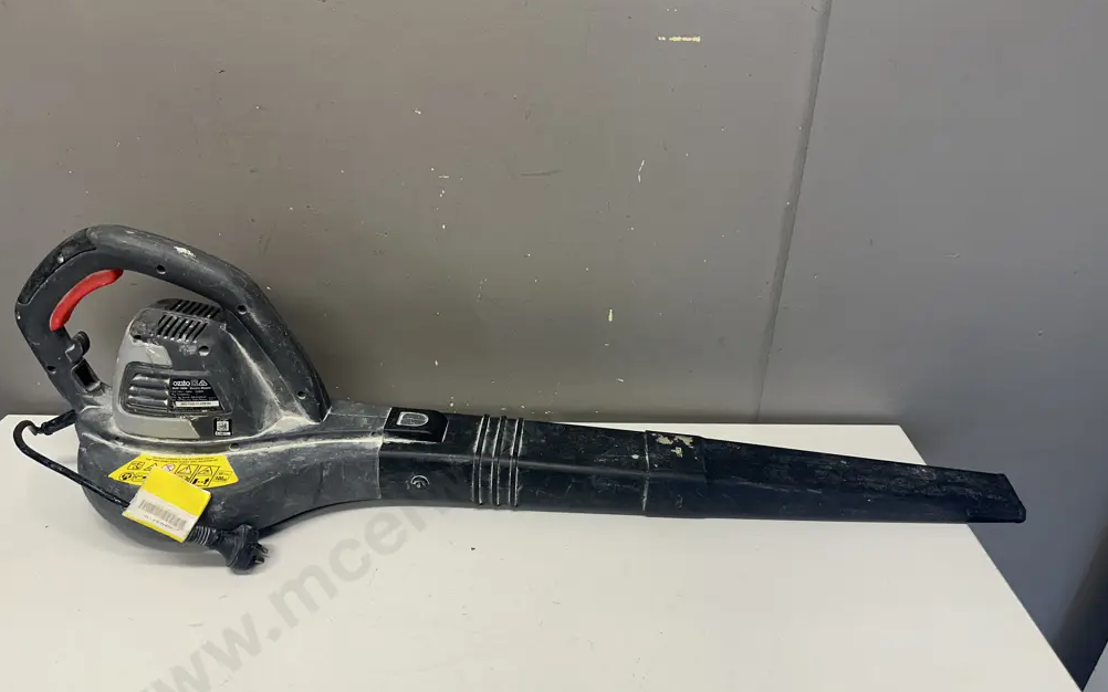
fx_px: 785
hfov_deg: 70.4
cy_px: 400
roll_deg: -0.7
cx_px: 562
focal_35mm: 26
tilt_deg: -29.2
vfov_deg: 47.4
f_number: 1.78
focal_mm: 6.86
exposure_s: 1/100
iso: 100
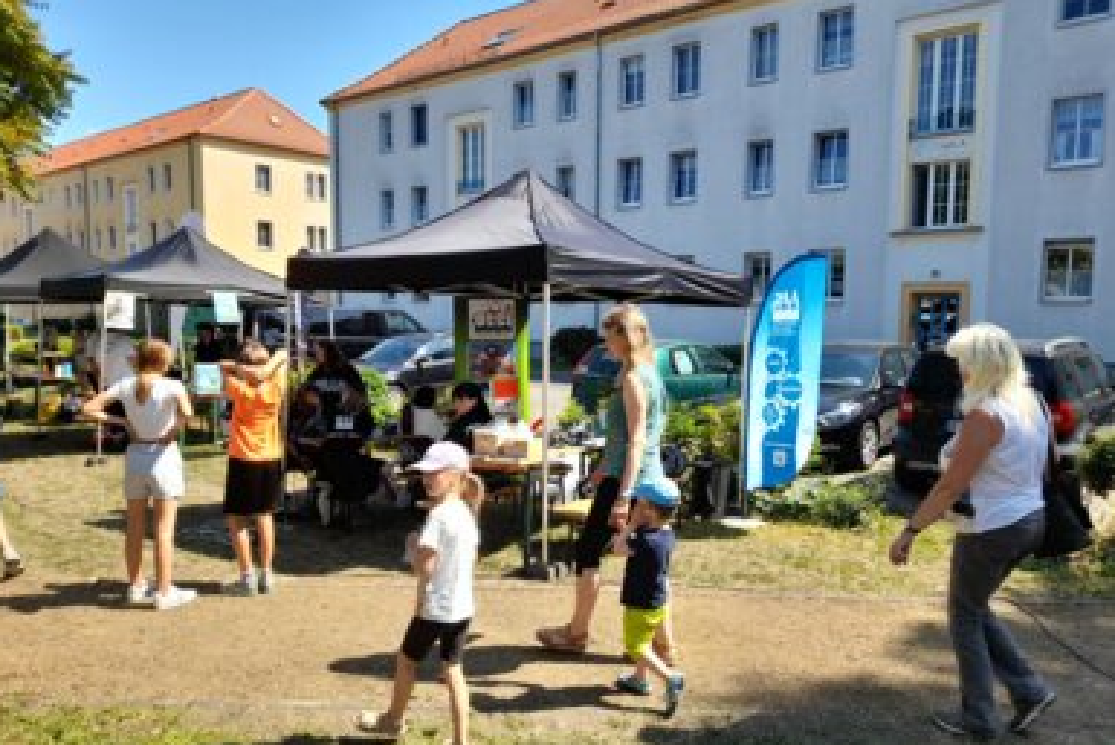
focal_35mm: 27
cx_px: 571
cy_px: 383
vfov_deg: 48.0
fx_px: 837
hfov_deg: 67.4
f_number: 2
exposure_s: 1/267
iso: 20
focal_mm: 4.6
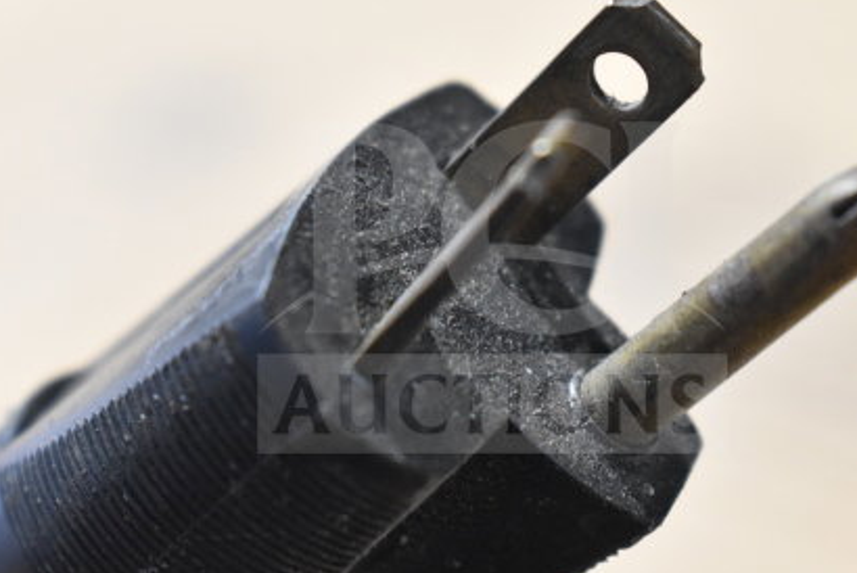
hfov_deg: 16.7
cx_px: 491
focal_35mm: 123
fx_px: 2924
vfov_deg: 11.2
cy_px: 288
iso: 3600
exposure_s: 1/100
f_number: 5.6
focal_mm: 55
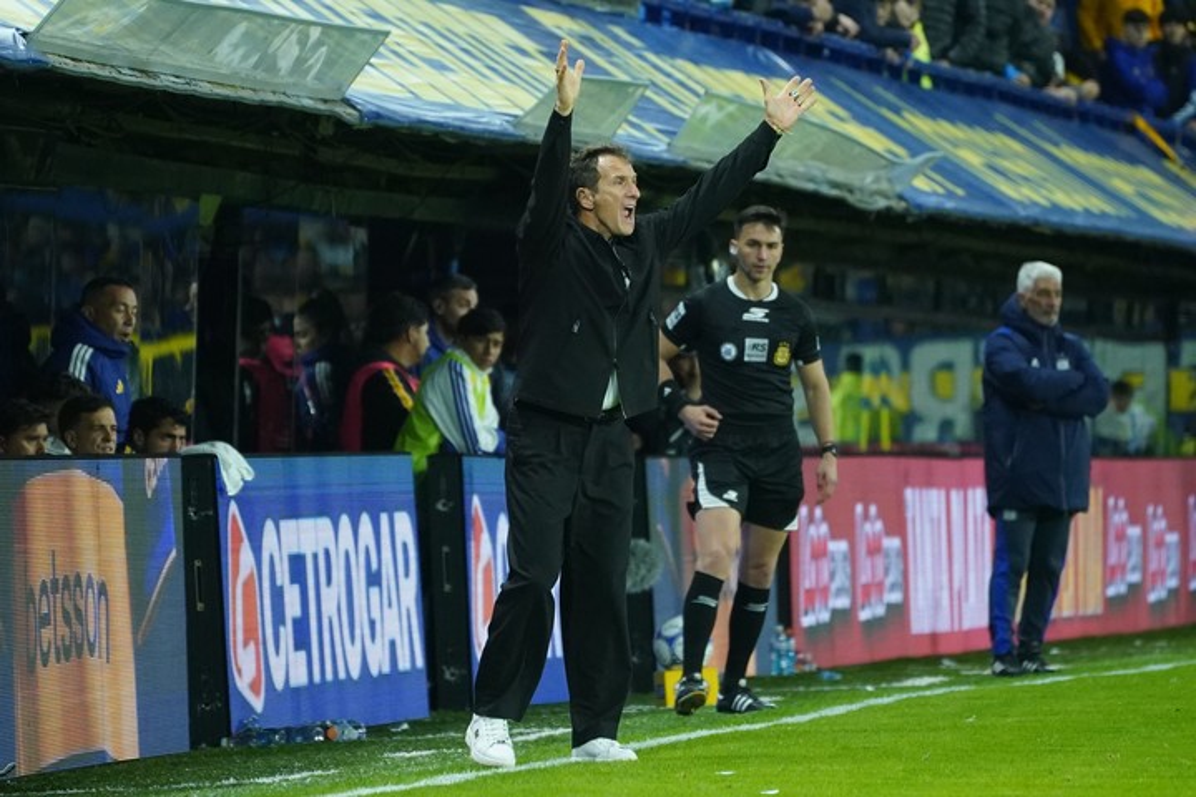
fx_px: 14949
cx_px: 598
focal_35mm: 450
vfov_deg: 3.1
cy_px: 398
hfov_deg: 4.6
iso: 5000
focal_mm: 300
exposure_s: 1/800
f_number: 5.6
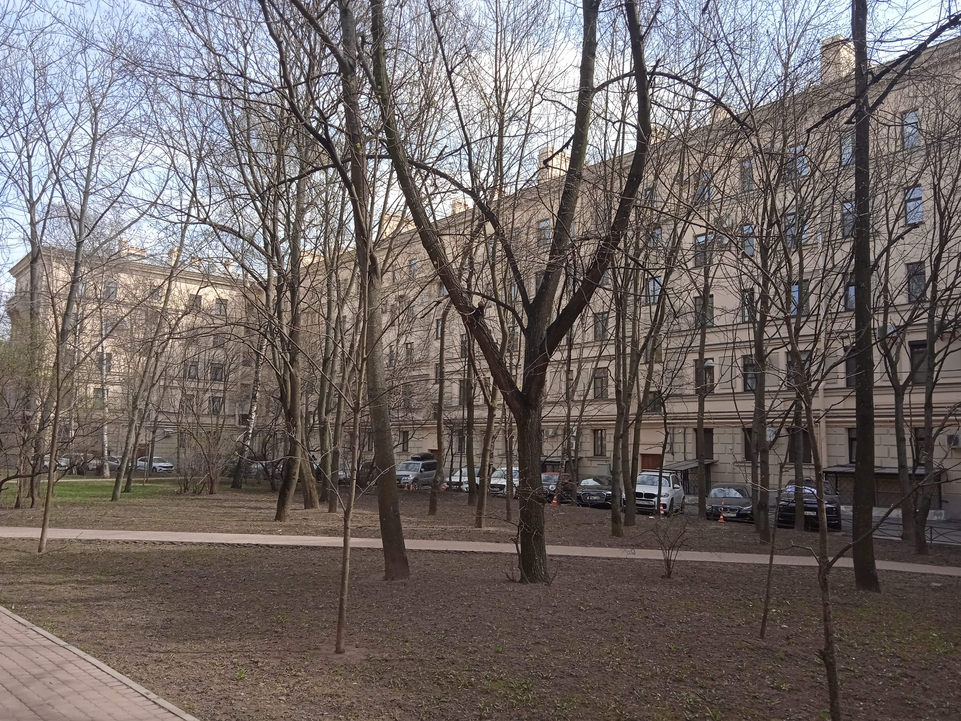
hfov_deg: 63.4
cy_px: 360
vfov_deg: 49.7
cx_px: 480
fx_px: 777
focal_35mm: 28
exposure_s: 1/365
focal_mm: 3.43
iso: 112
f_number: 2.2
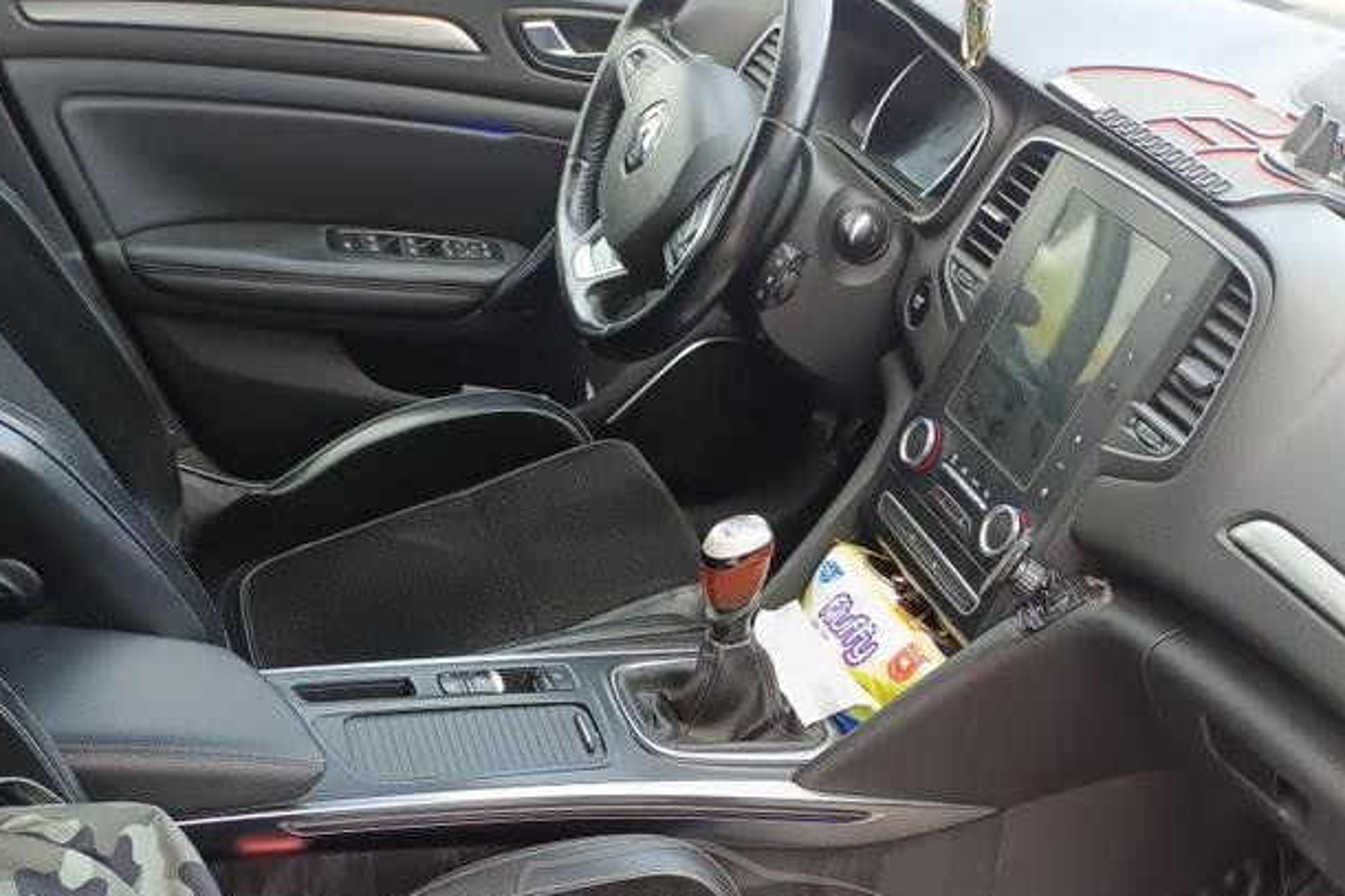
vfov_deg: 33.1
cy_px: 882
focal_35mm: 37
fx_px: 1382
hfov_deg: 51.9
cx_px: 709
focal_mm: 4.71
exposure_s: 1/50
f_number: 1.79
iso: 502
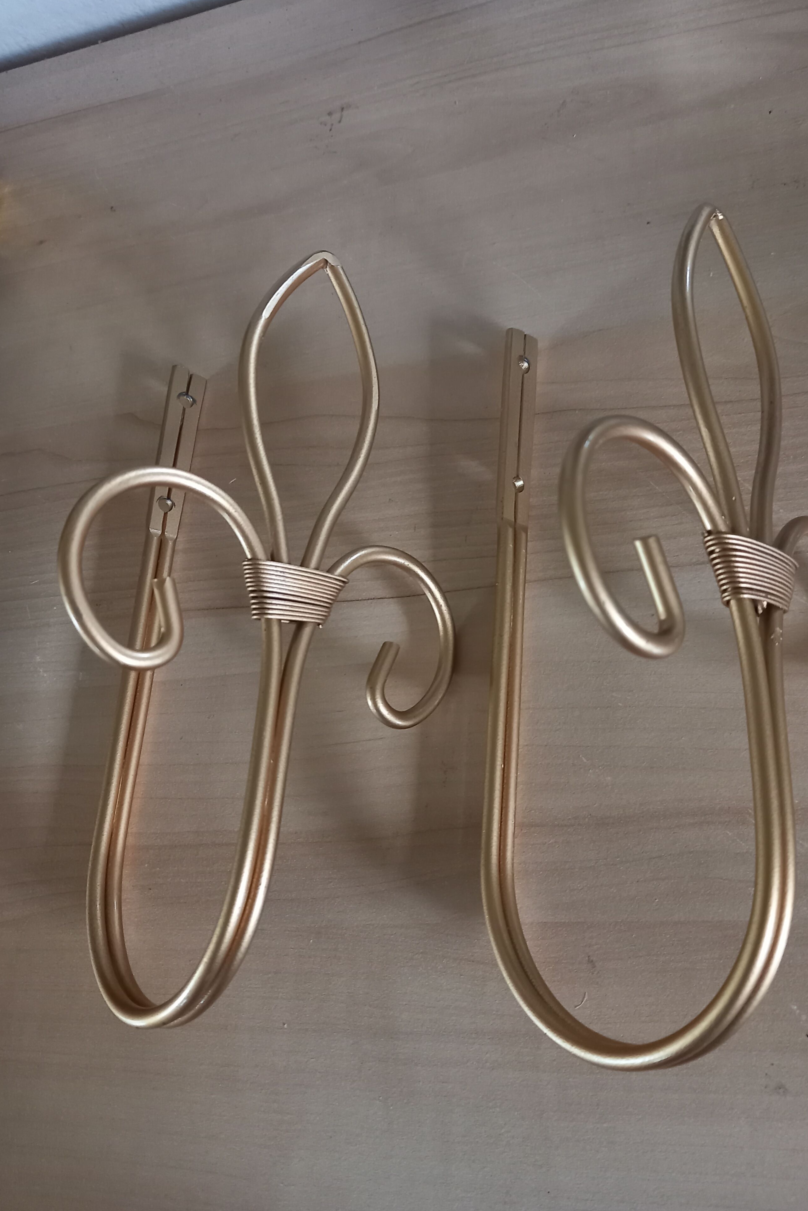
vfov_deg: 67.4
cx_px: 465
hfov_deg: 47.8
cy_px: 597
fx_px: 909
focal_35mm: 27
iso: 500
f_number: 1.8
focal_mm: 4.65
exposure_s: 1/25
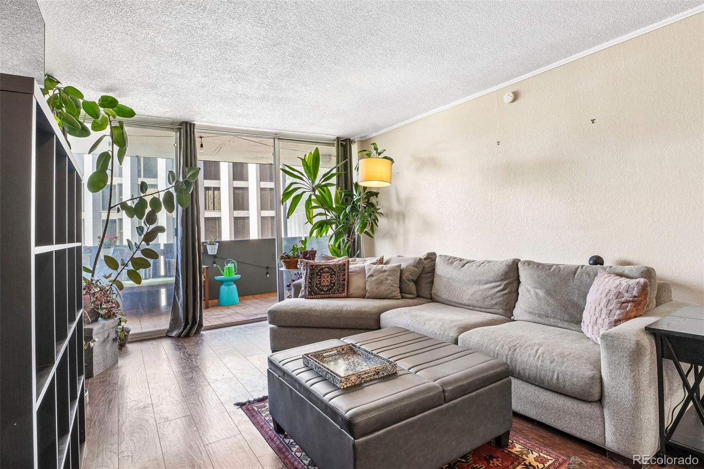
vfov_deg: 72.0
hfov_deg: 95.0
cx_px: 352
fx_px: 323
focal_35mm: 16
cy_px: 234
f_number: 8
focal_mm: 11
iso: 400
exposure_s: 1/30
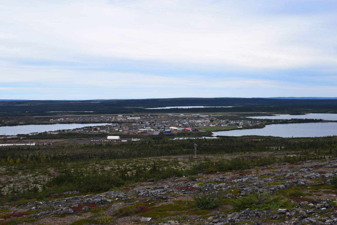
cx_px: 168
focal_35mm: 39
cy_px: 112
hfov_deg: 49.6
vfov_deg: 34.2
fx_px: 365
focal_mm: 26
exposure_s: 1/400
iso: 400
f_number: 11
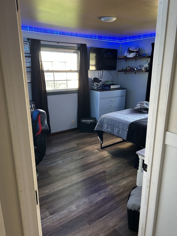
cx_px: 88
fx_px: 177
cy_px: 118
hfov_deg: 53.1
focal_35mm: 26
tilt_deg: -15.7
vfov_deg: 67.3
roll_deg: -1.2
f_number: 1.5
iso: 320
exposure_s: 1/60
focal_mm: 5.7
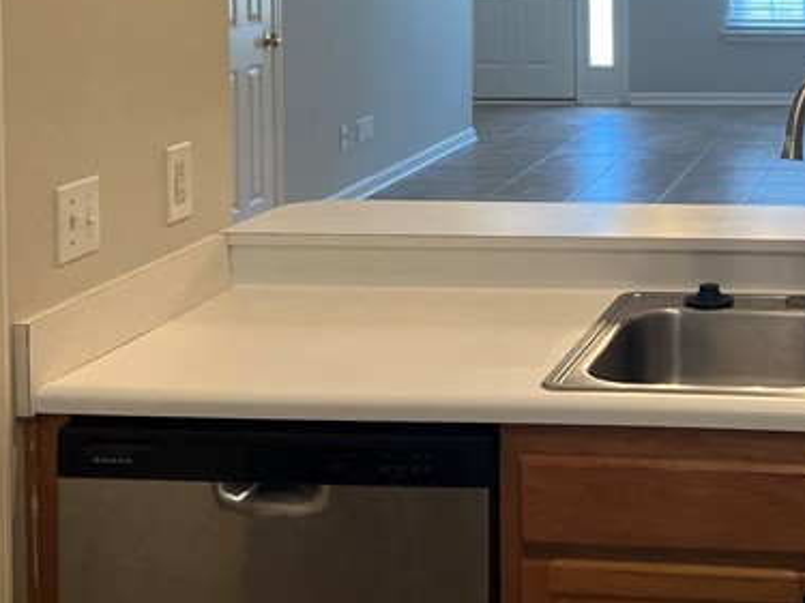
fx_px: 1651
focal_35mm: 71
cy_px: -30
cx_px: 803
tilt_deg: -2.8
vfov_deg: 19.9
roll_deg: +0.6
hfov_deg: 26.0
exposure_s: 1/120
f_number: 1.5
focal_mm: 5.7
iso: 64
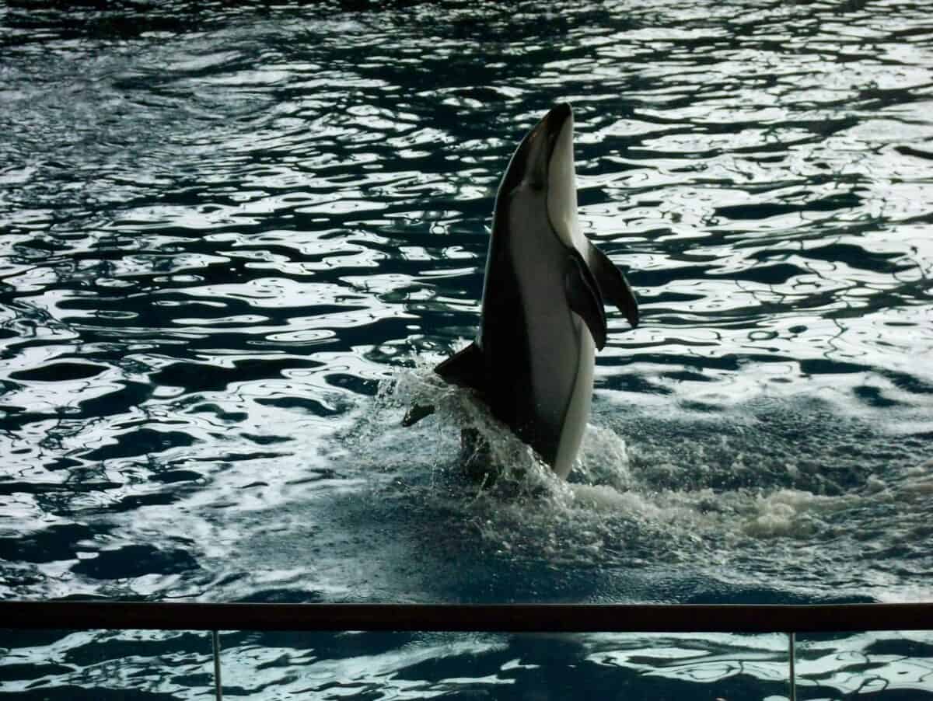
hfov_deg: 9.9
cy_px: 350
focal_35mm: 200
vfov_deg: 7.4
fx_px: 5395
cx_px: 466
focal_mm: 33.1
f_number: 4.8
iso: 400
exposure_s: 1/400
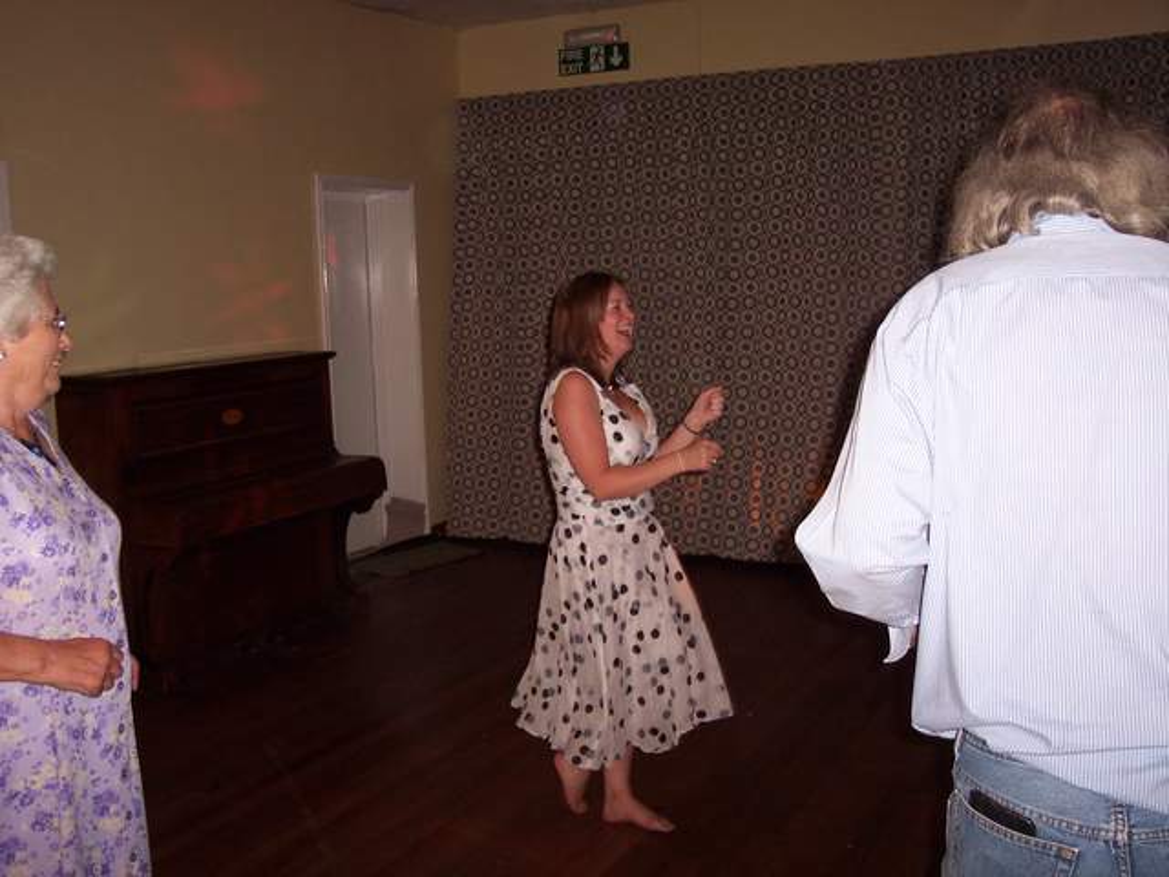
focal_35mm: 38
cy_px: 438
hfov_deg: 49.0
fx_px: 1283
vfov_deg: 37.7
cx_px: 584
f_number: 2.8
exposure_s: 1/30
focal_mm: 8
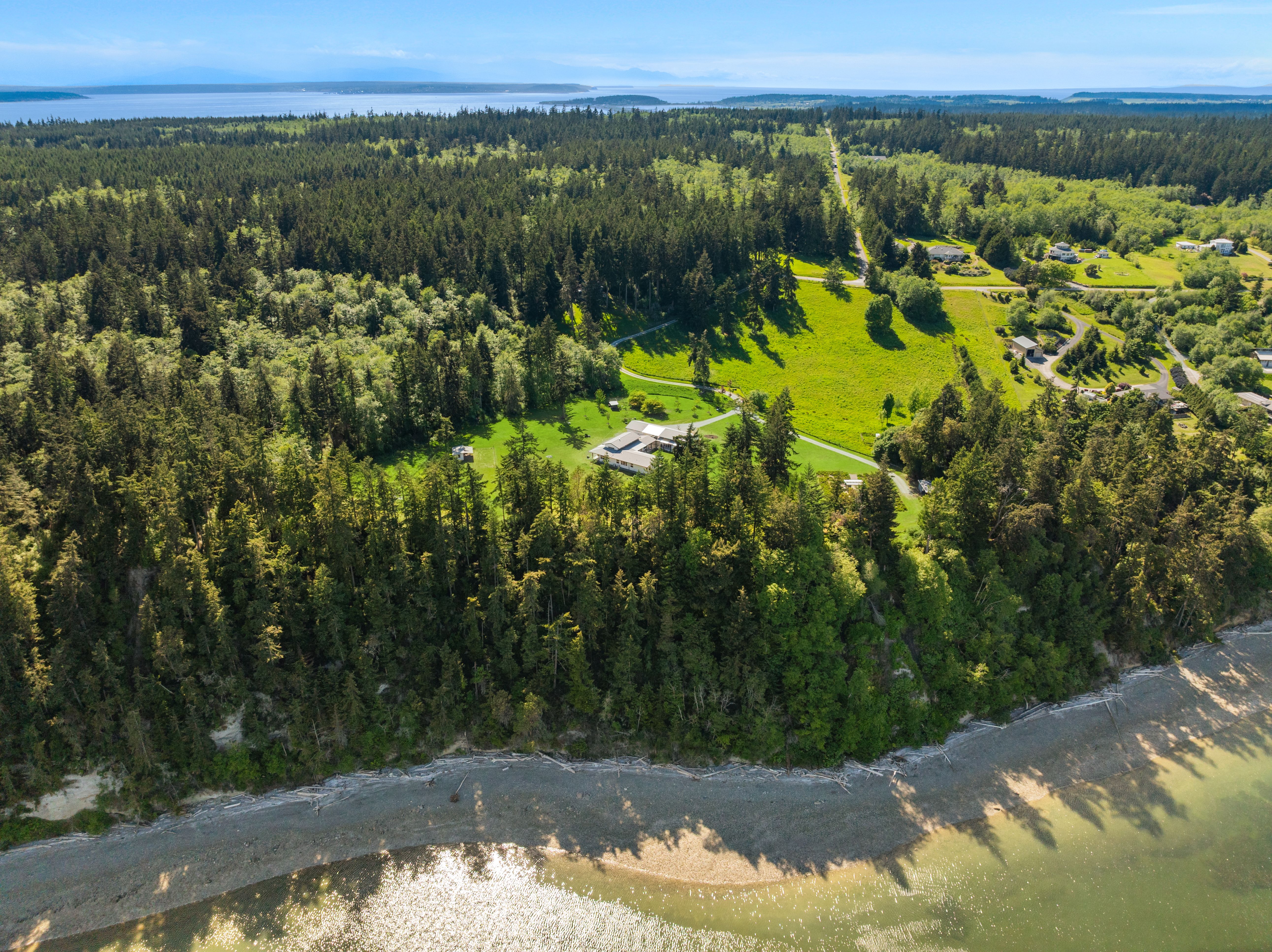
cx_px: 636
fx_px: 881
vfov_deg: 56.8
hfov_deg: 71.6
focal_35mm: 24
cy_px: 476
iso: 260
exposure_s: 1/1250
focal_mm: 12.29
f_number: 2.8
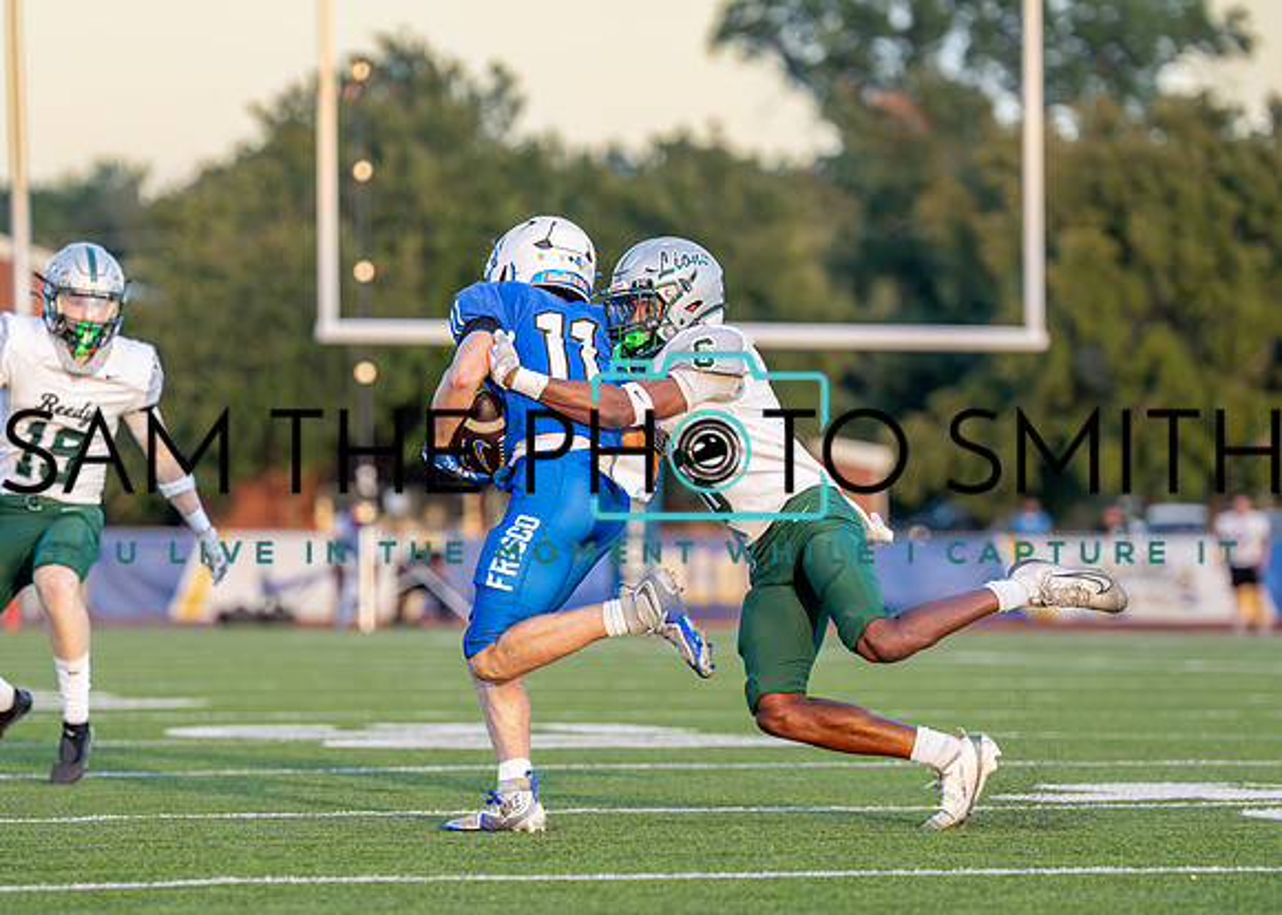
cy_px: 515
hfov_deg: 8.0
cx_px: 595
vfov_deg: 5.7
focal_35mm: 253
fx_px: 9202
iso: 500
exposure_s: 1/1250
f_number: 2.8
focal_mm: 160
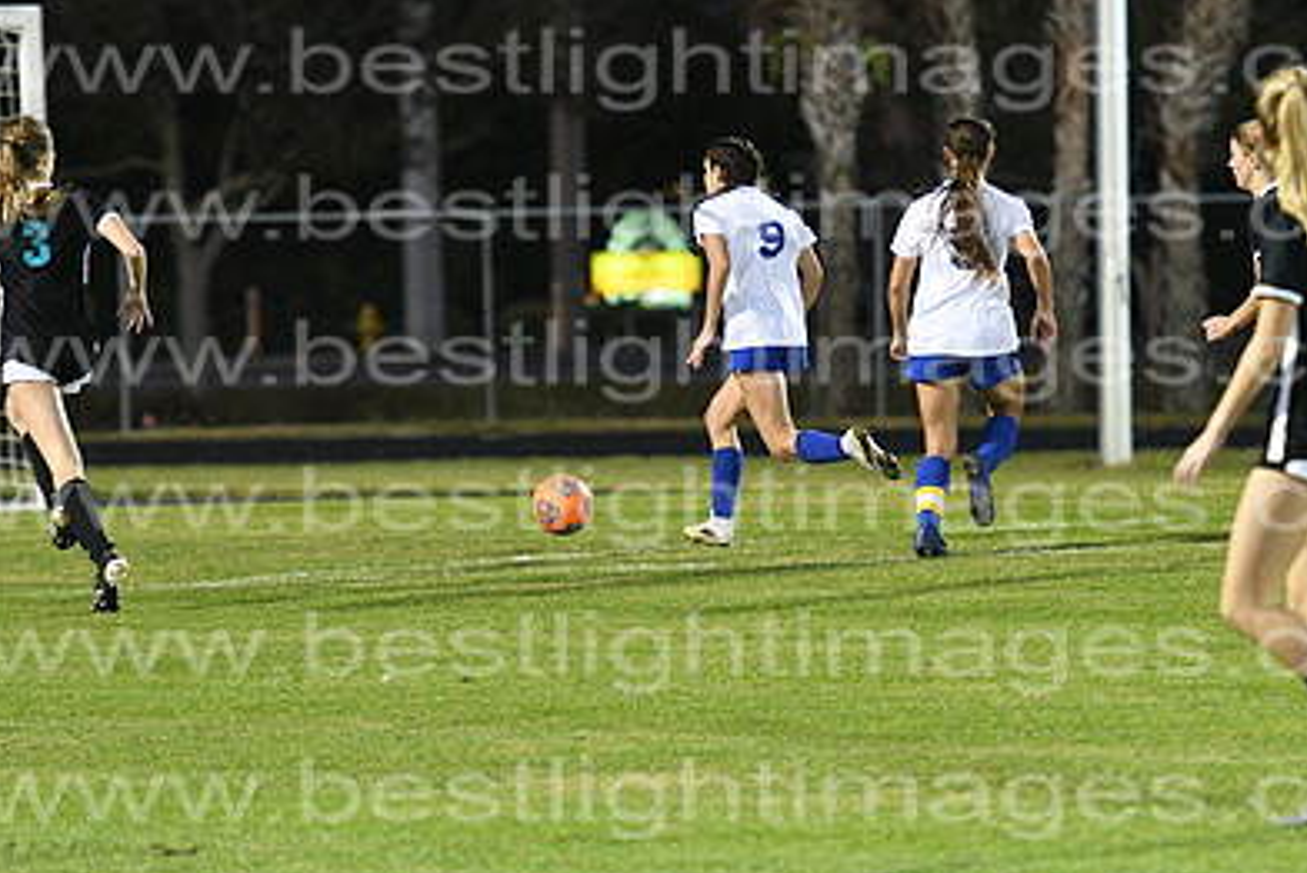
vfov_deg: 4.0
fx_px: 12488
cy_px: 288
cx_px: 737
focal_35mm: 344
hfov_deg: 6.0
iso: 7200
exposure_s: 1/800
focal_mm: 155
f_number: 2.8
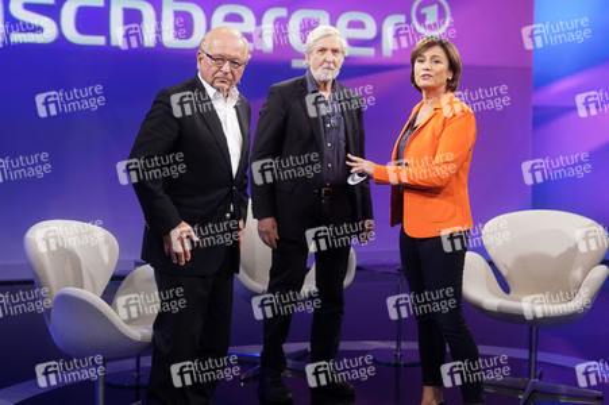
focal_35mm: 45
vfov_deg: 29.8
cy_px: 202
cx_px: 304
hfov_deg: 43.6
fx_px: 761
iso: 640
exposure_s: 1/160
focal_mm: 30
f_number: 1.8
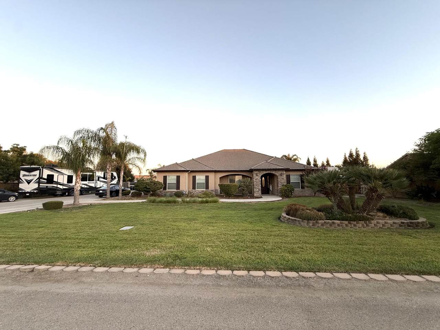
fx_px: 178
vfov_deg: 85.7
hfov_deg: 102.1
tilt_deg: +5.4
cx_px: 220
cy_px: 165
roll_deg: +0.7
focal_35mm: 14
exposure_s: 1/141
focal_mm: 2.22
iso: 50
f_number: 2.2
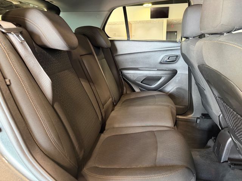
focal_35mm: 24
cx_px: 121
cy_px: 90
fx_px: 168
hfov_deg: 71.6
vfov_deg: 56.8
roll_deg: +1.7
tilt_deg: -15.2
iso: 800
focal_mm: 6.76
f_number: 1.78
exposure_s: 1/49
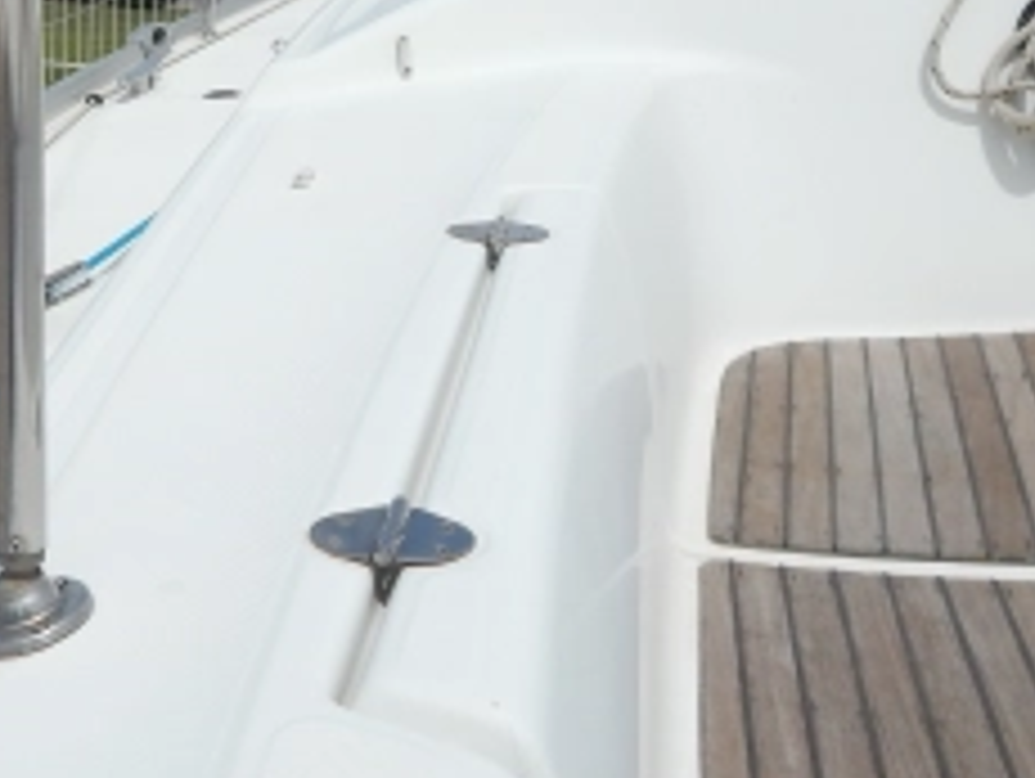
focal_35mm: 55
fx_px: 1646
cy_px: 151
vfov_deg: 26.1
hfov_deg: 33.8
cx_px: 198
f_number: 6
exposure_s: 1/1500
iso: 125
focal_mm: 4
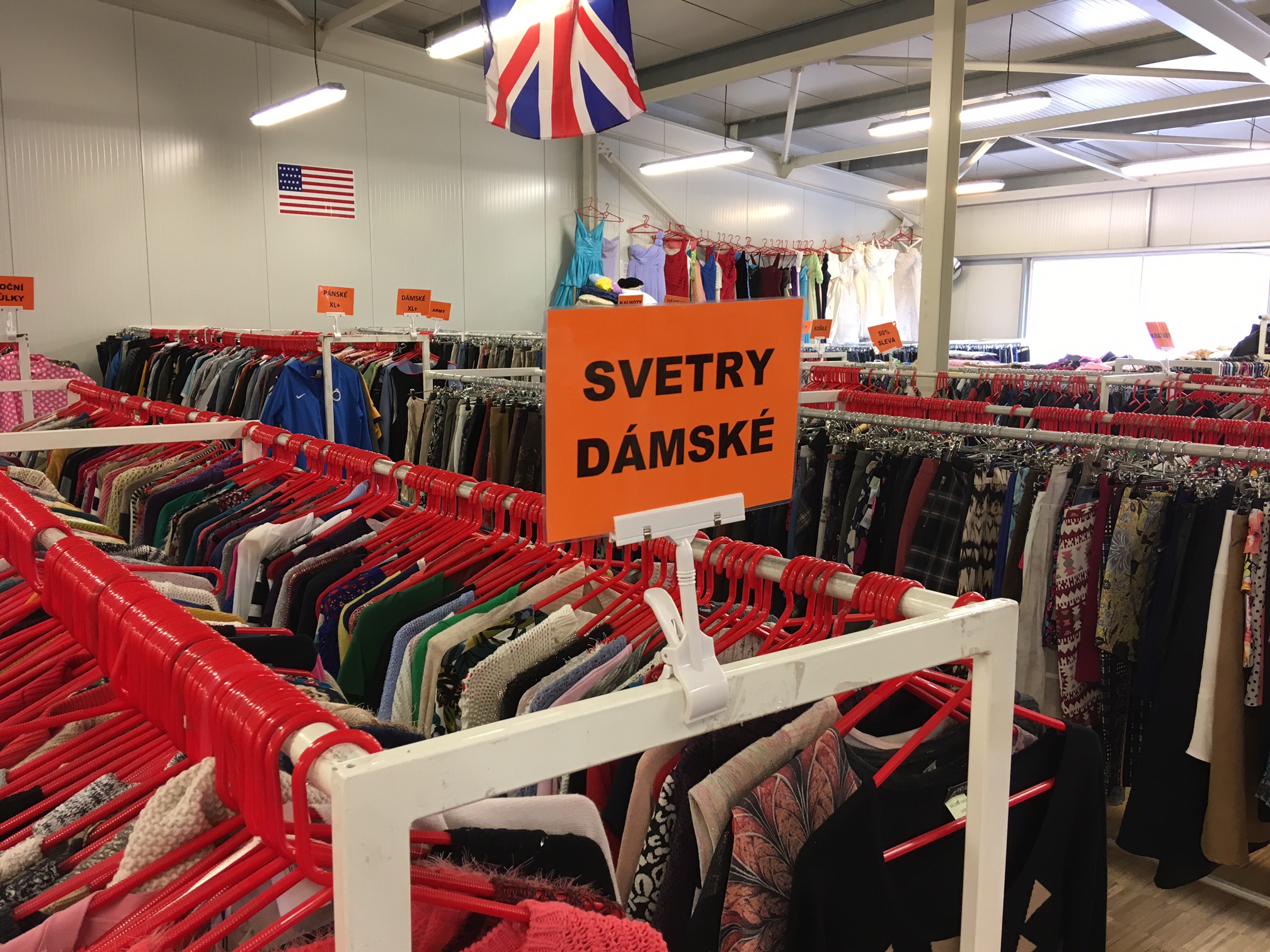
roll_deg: -1.3
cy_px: 476
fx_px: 1064
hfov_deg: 61.7
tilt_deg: -9.4
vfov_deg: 48.2
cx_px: 635
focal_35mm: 29
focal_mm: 4.15
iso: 80
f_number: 2.2
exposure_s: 1/33
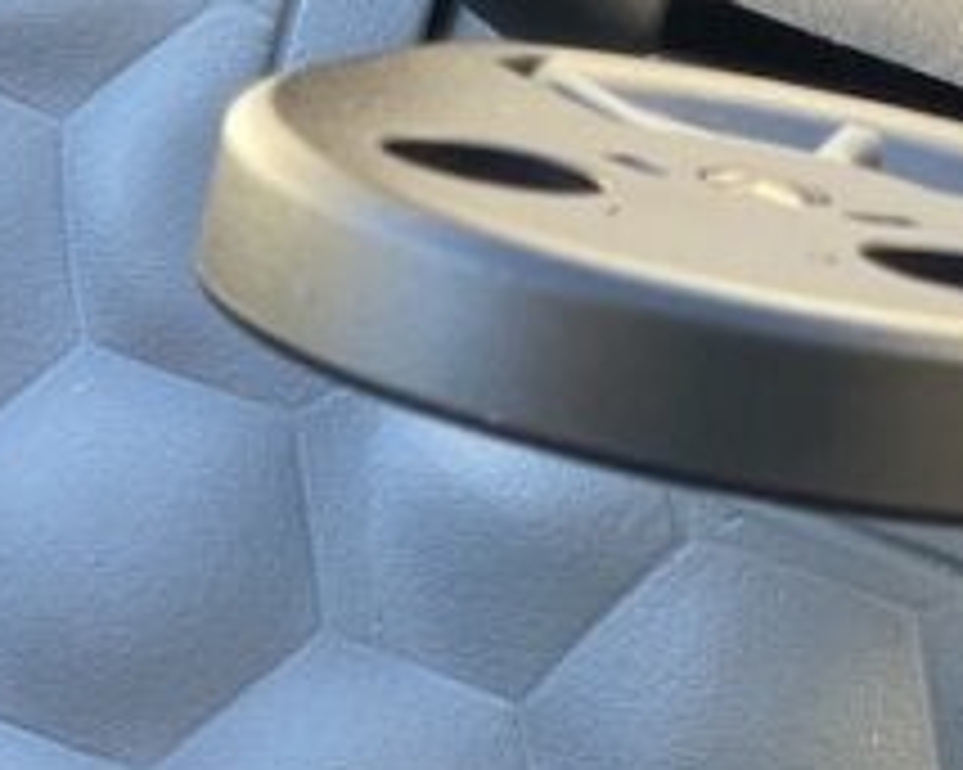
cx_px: 382
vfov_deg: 6.3
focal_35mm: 243
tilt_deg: -71.4
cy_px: 1045
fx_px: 6923
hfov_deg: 8.0
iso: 32
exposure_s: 1/99
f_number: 2
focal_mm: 6
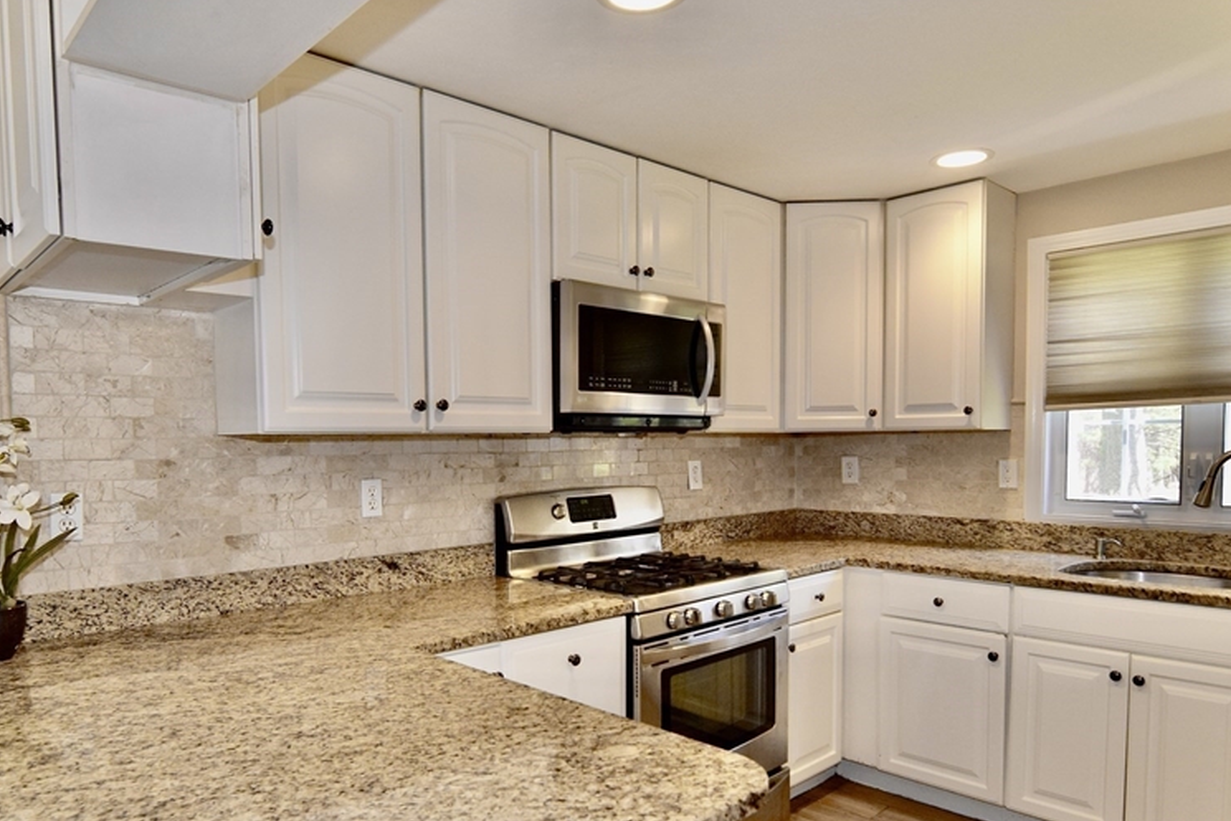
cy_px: 500
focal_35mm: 23
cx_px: 577
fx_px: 776
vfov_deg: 55.3
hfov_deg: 76.8
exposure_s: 1/100
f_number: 5
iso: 800
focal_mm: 11
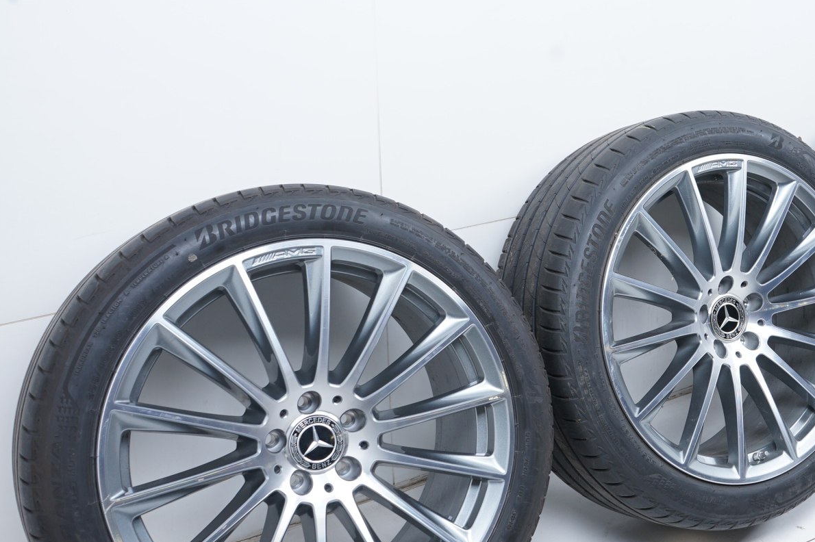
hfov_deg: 38.1
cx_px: 653
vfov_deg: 27.0
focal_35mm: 50
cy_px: 277
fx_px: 1131
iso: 250
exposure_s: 1/125
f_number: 7.1
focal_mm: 31
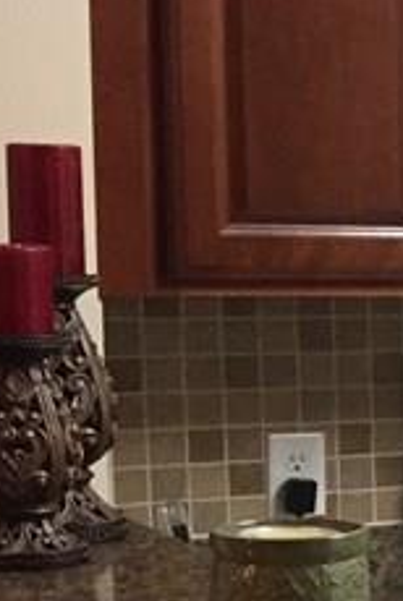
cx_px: 1298
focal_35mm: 134
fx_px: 2243
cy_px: 523
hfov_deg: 8.3
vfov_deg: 15.1
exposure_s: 1/20
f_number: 2.2
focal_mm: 4.15
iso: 250
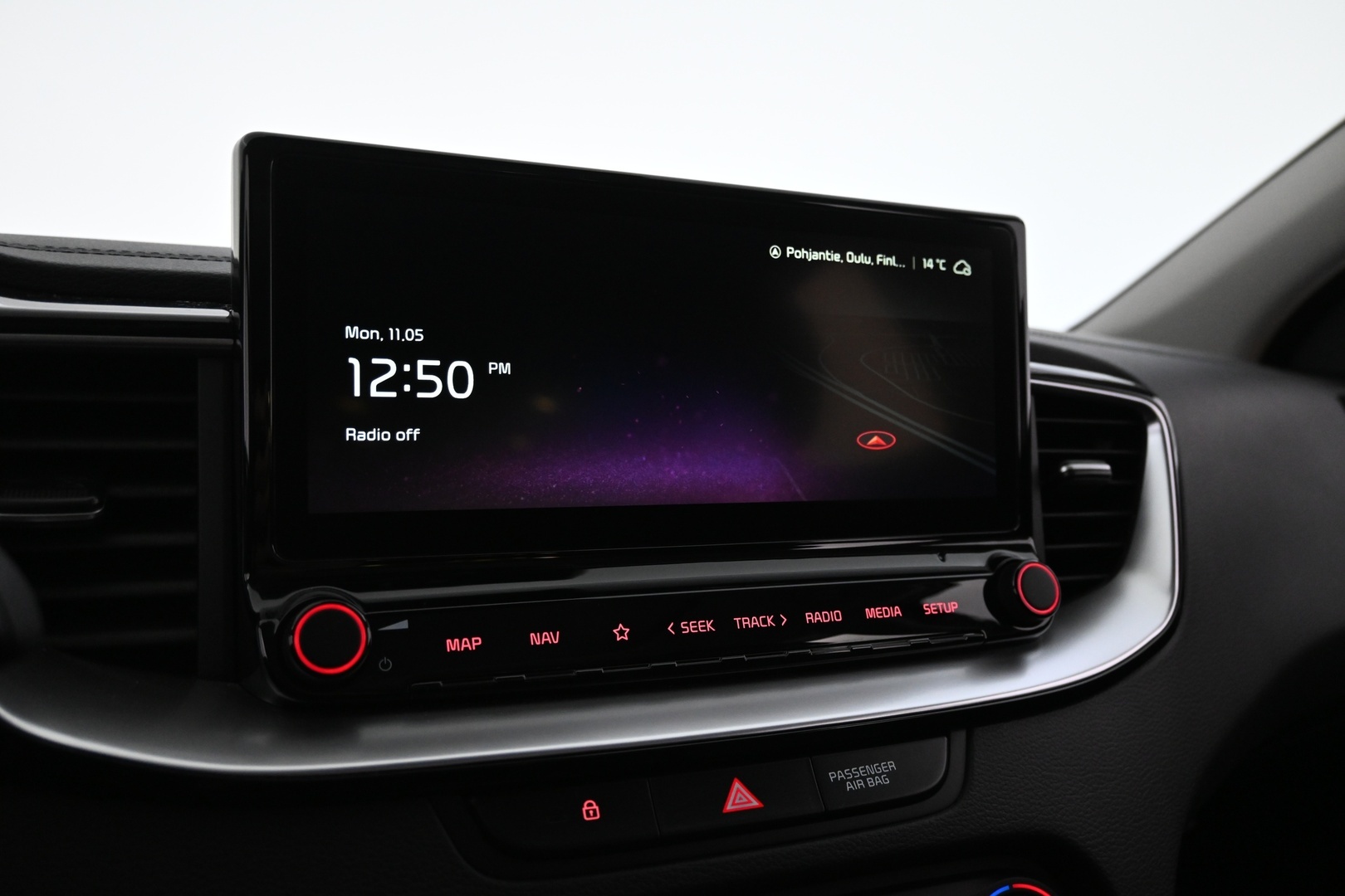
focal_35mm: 30
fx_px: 1121
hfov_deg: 61.9
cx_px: 672
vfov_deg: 43.6
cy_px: 448
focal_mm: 20
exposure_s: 1/30
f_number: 3.8
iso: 1800
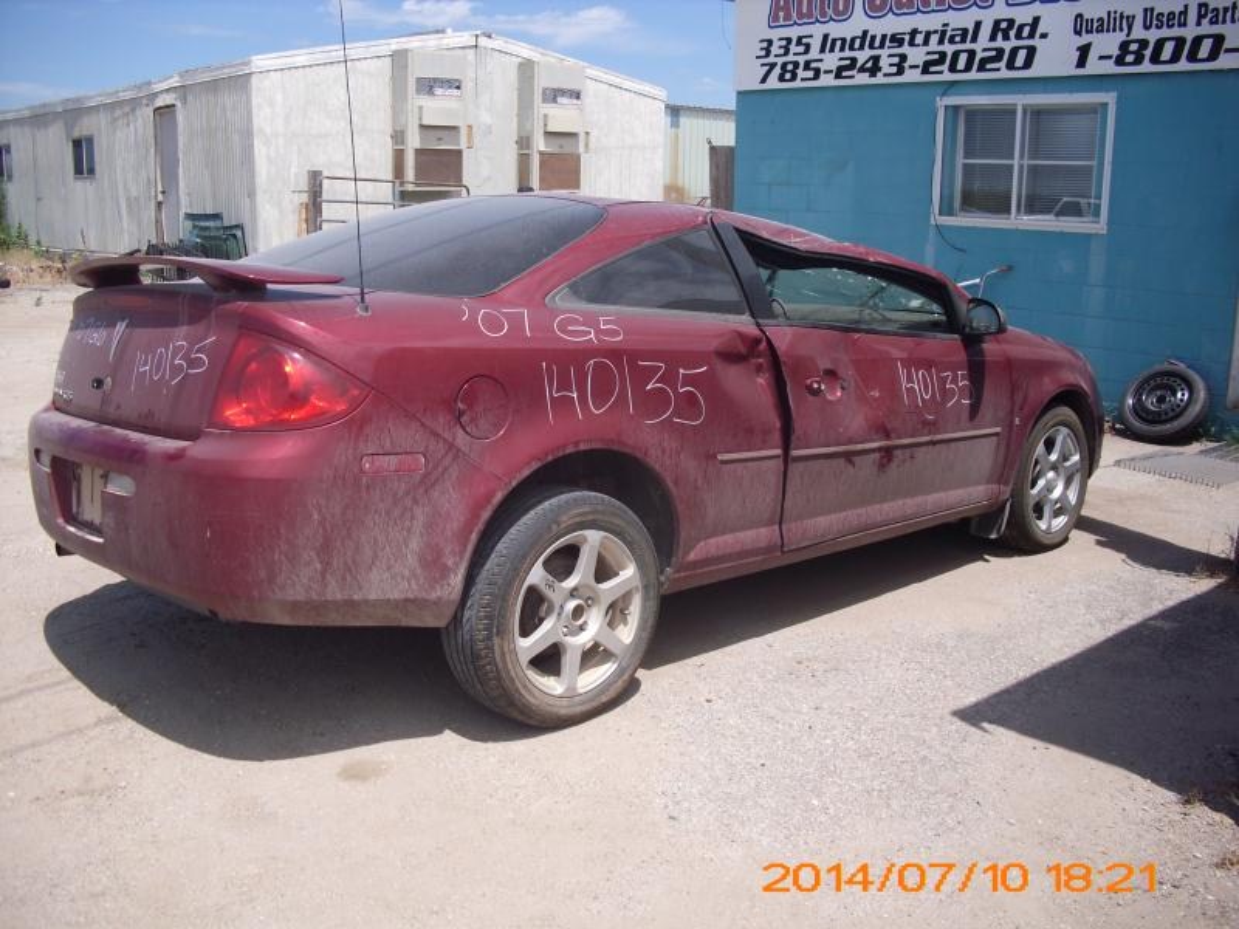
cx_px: 620
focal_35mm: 36
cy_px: 464
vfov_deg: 39.7
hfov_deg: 51.4
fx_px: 1289
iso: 80
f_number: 7.8
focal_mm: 6.3
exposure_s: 1/200
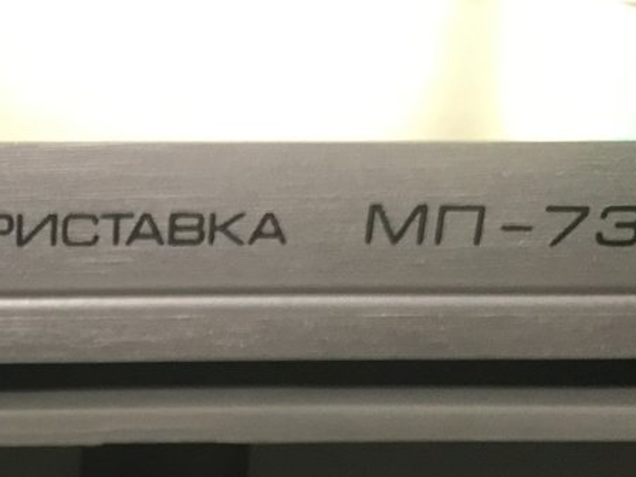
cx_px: -104
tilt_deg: -26.0
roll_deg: +0.7
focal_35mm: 80
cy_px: 667
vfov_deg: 17.0
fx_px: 1470
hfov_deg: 22.7
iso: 100
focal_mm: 3.99
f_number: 1.8
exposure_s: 1/14
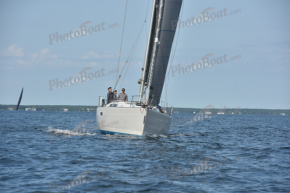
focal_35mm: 200
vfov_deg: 6.9
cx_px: 145
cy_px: 96
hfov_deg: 10.3
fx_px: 1611
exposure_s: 1/1000
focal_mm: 200
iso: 320
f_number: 10
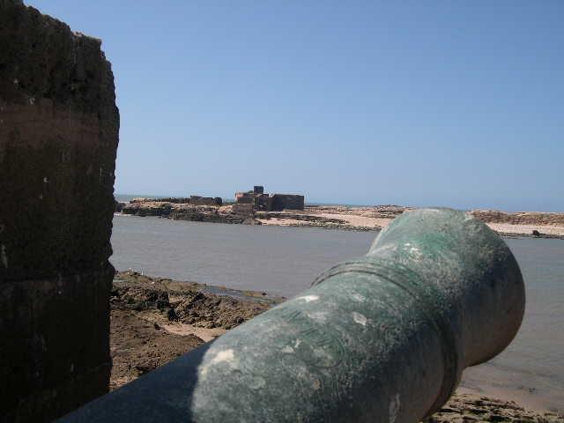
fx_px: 619
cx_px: 282
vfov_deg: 37.7
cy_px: 212
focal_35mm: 38
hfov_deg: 49.0
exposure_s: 1/280
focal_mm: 8
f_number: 7.6
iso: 100
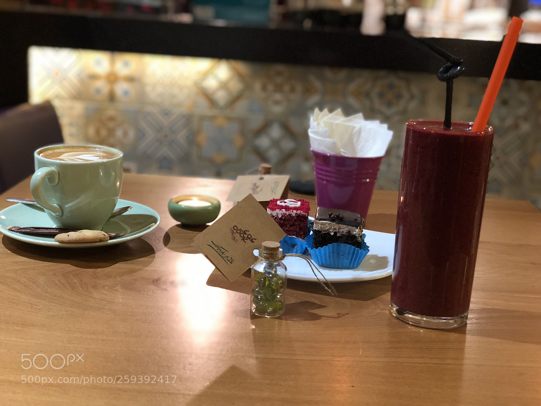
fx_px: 813
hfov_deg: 36.8
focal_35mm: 52
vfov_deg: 28.0
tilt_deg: -13.7
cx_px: 270
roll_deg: -3.5
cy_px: 203
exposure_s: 1/20
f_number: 2.4
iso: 160
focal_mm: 6
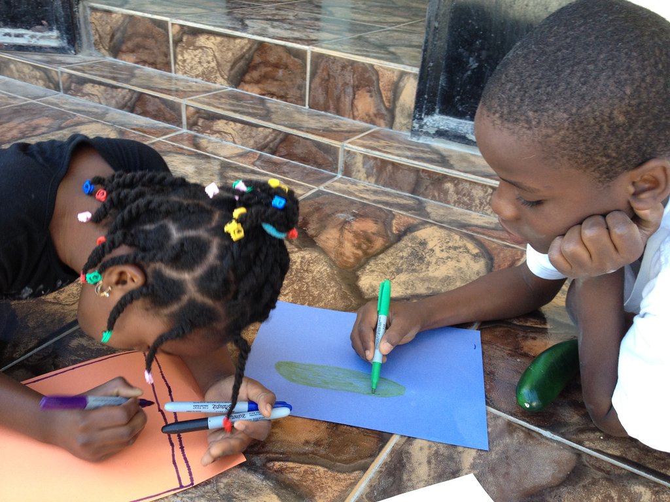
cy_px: 251
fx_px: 677
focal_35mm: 35
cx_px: 335
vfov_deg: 40.7
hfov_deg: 52.6
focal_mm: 4.28
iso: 100
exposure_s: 1/120
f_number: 2.4
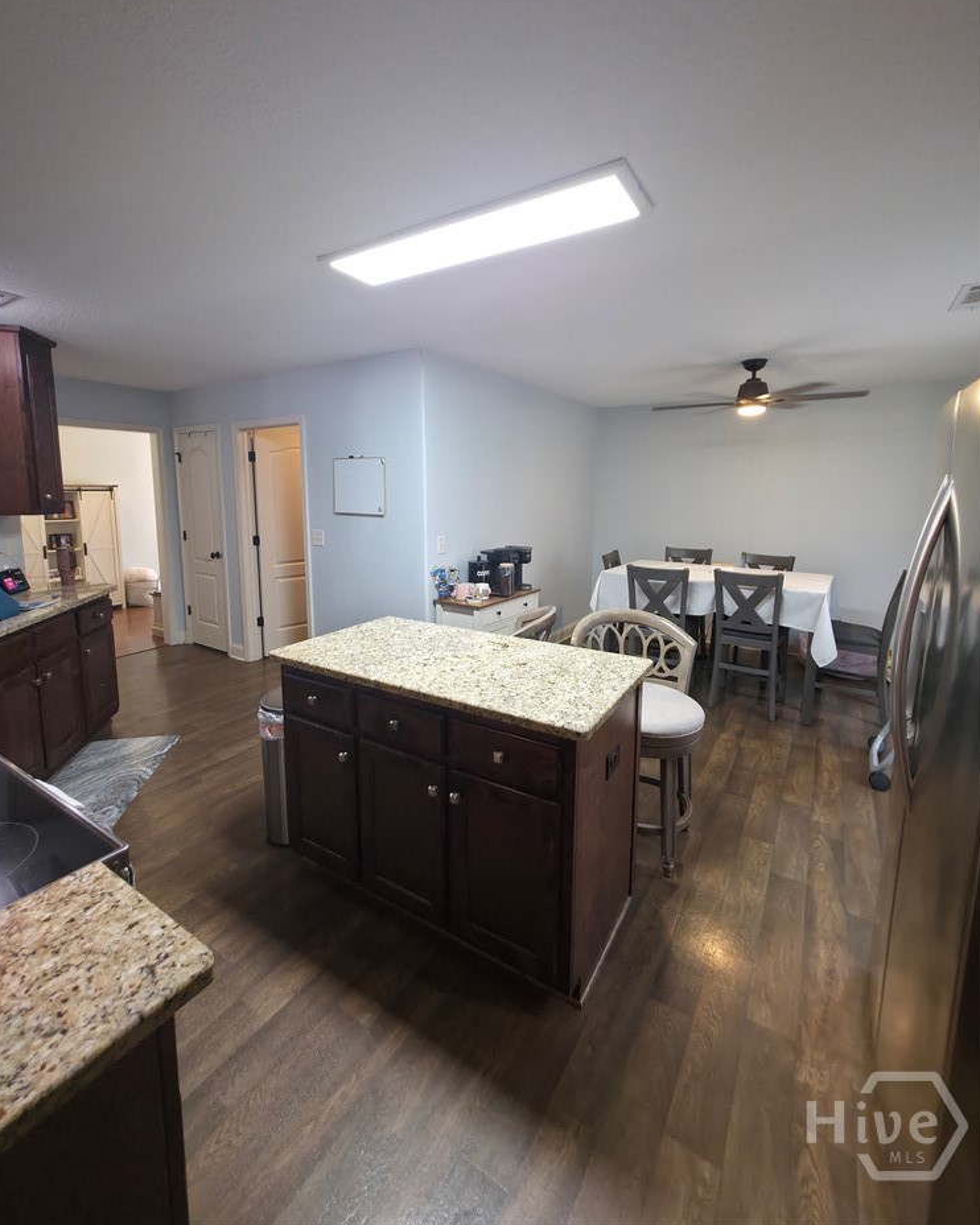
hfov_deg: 88.0
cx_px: 481
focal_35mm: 14
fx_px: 508
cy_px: 552
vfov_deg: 100.4
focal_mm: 2.2
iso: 160
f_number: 1.9
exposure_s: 1/30
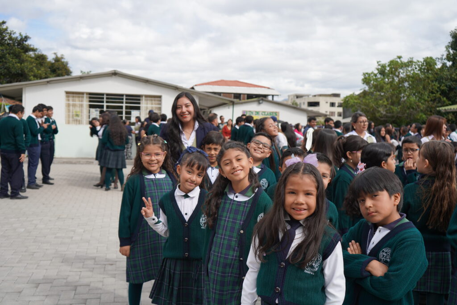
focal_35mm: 35
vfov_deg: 37.9
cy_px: 152
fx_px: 444
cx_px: 228
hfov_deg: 54.4
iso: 100
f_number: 4.5
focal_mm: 35
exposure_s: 1/400
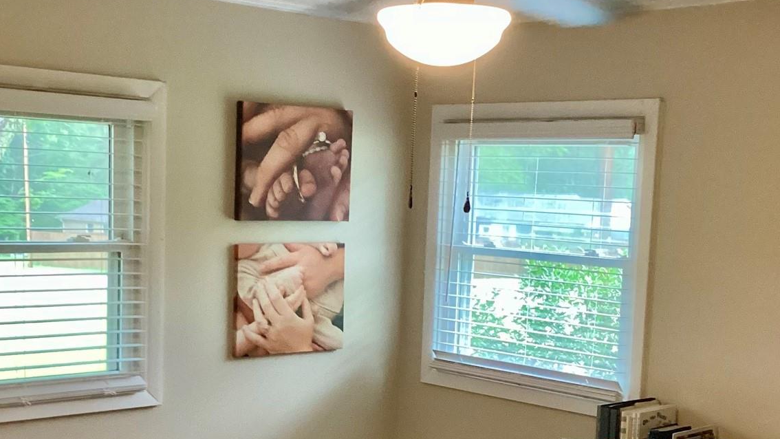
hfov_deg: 34.3
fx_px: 1262
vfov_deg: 19.5
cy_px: 366
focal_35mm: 61
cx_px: 373
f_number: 2.4
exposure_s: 1/60
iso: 320
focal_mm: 3.3
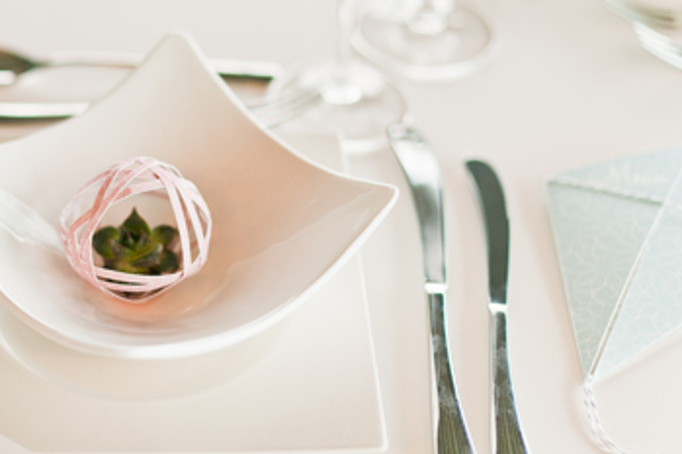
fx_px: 1628
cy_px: 114
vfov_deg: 15.8
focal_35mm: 86
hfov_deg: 23.3
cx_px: 135
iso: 200
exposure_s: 1/250
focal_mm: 50
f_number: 2
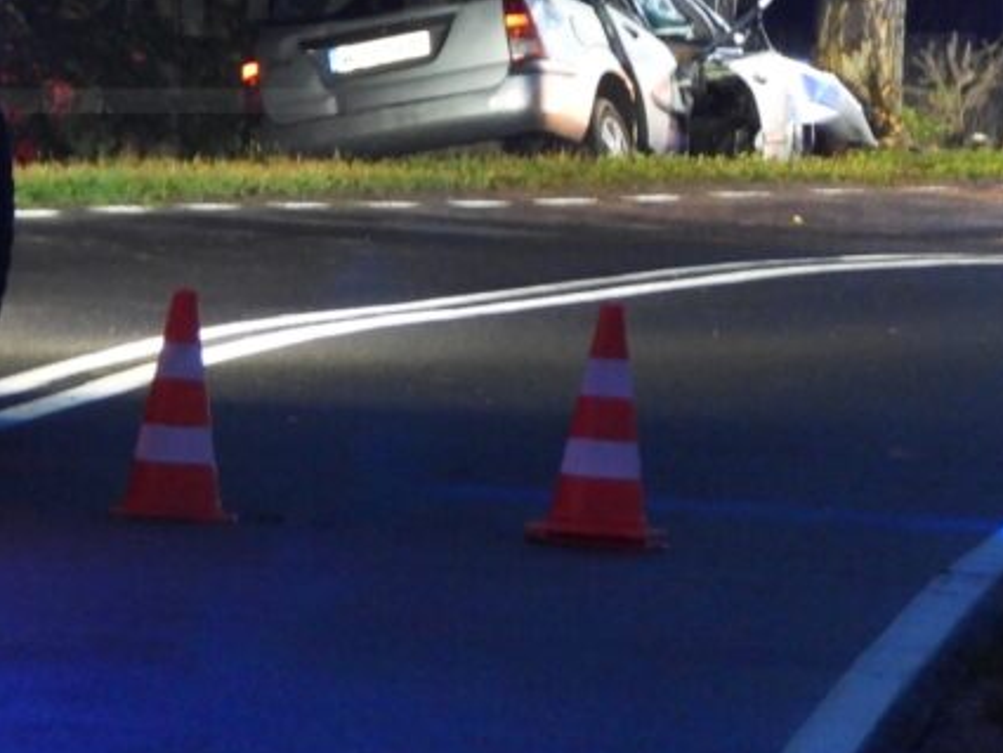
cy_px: 19
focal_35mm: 831
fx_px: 24085
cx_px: 977
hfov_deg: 2.4
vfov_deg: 1.8
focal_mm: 62.1
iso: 800
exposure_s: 1/8
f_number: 4.5
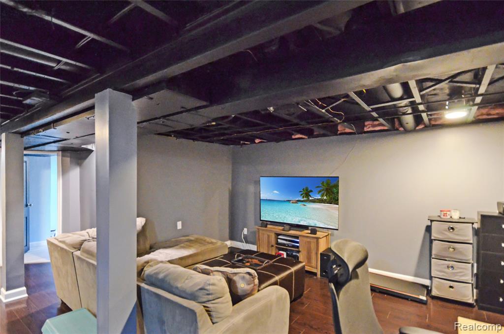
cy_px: 167
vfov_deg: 69.4
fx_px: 241
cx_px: 252
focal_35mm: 17
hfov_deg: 92.6
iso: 3200
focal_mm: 11.5
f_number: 4.2
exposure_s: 1/15
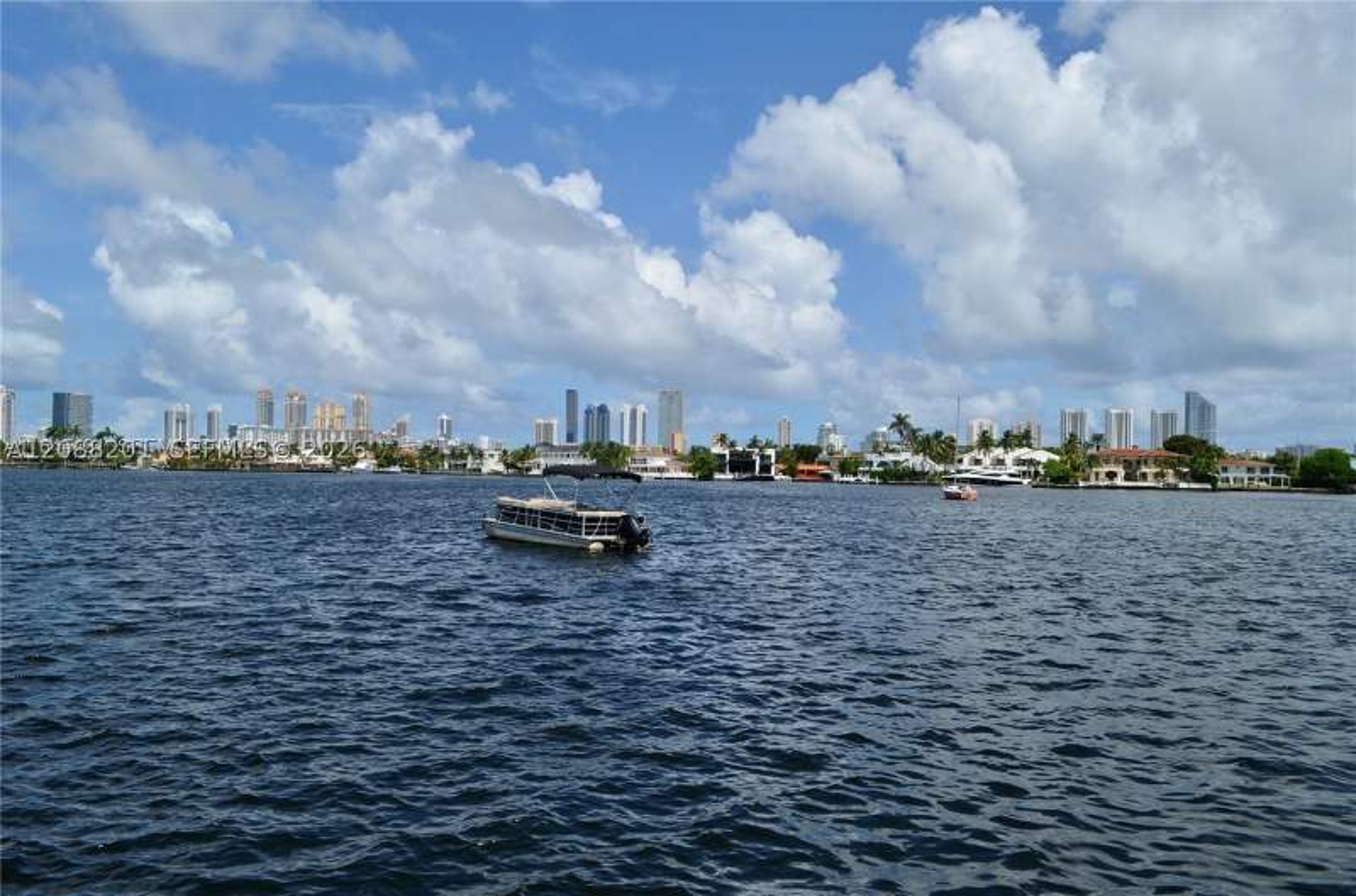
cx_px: 678
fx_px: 1014
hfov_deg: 67.5
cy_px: 448
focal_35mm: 27
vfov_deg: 47.7
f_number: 9
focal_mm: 18
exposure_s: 1/320
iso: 100
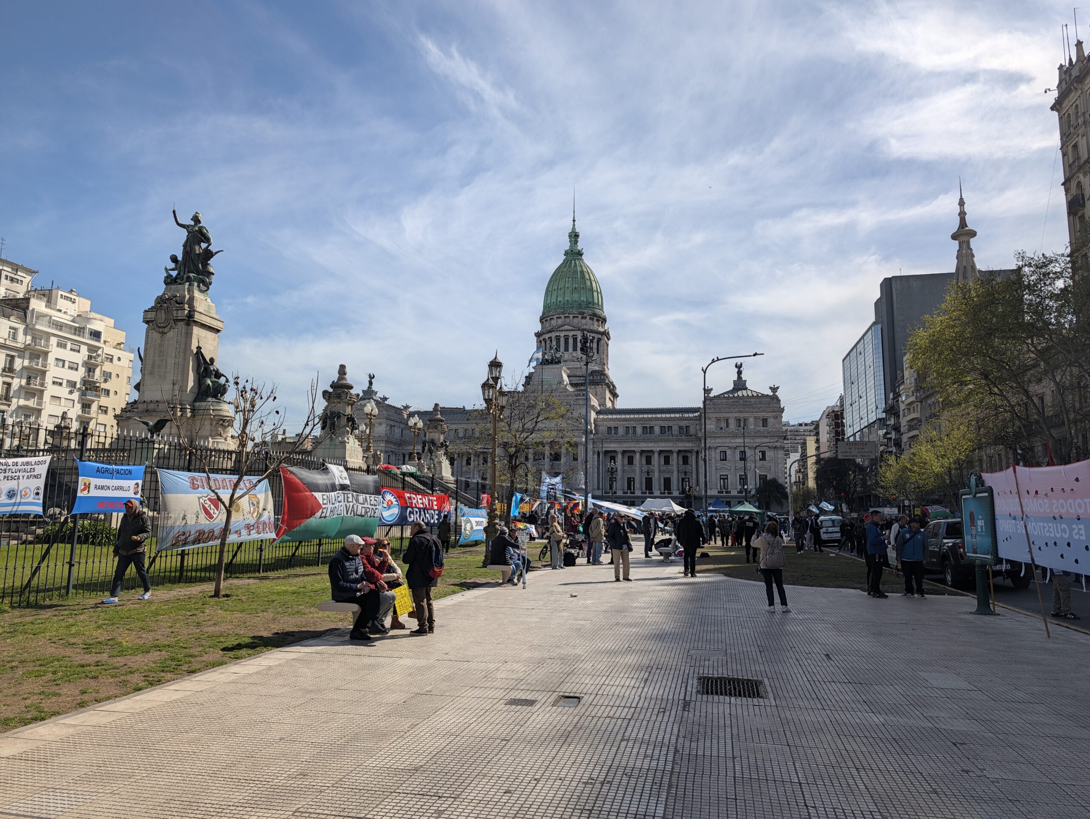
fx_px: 756
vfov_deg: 56.9
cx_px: 545
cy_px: 410
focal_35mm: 24
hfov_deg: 71.6
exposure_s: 1/2717
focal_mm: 6.9
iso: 23
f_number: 1.68
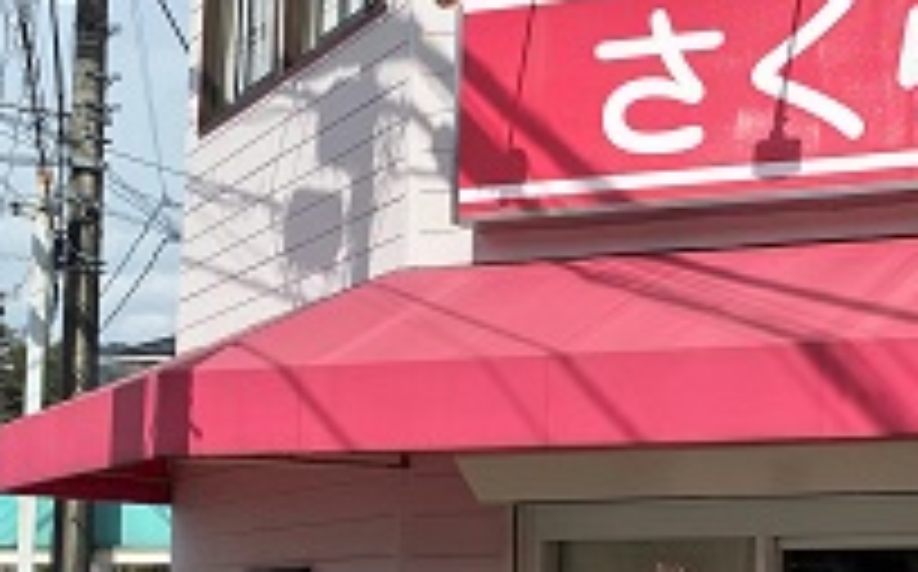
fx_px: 1624
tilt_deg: +5.3
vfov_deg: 19.8
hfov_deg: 28.4
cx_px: 1035
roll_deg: -1.1
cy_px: 450
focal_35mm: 65
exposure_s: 1/5495
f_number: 1.8
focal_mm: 4.25
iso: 32
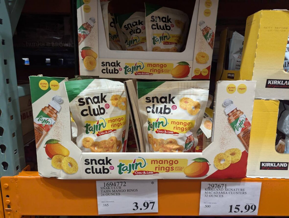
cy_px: 109
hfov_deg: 71.5
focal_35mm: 24
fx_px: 201
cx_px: 144
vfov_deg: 56.9
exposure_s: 1/292
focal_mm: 6.81
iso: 635
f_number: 1.85
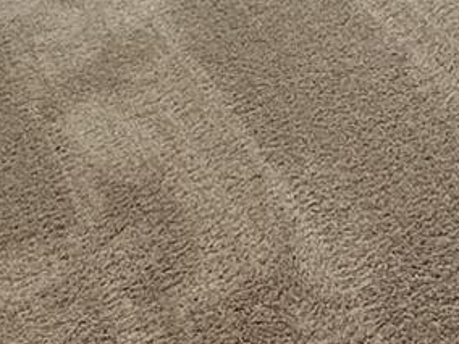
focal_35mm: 101
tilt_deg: -10.1
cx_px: 496
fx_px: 1339
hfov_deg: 18.7
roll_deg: +0.1
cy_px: -528
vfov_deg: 11.6
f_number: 2.2
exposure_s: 1/186
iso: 40
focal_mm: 2.22
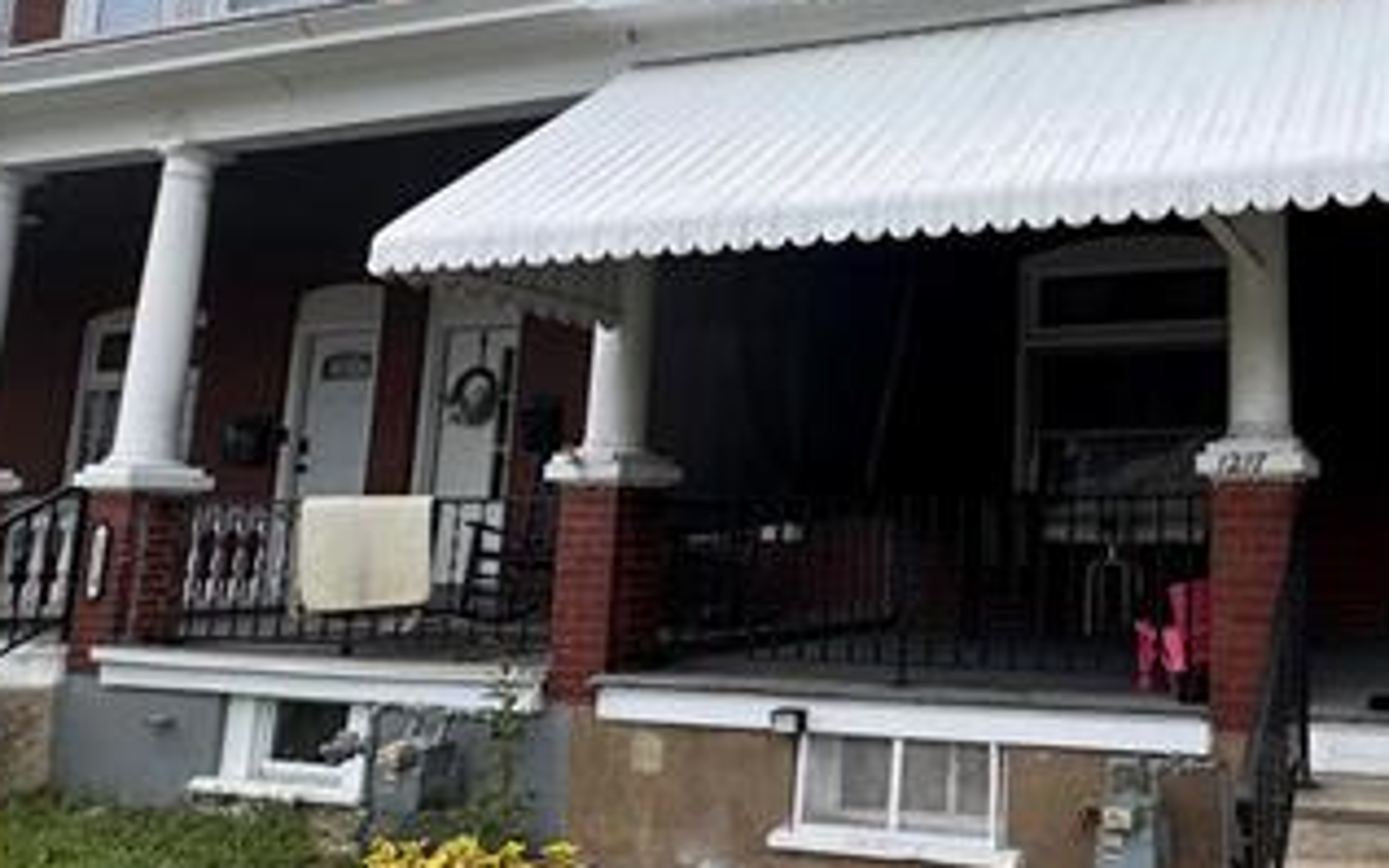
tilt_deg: +7.3
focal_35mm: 30
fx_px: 1135
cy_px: 390
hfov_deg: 56.0
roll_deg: +0.0
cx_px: 1201
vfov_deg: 41.8
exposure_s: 1/1637
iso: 50
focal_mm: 2.22
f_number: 2.2
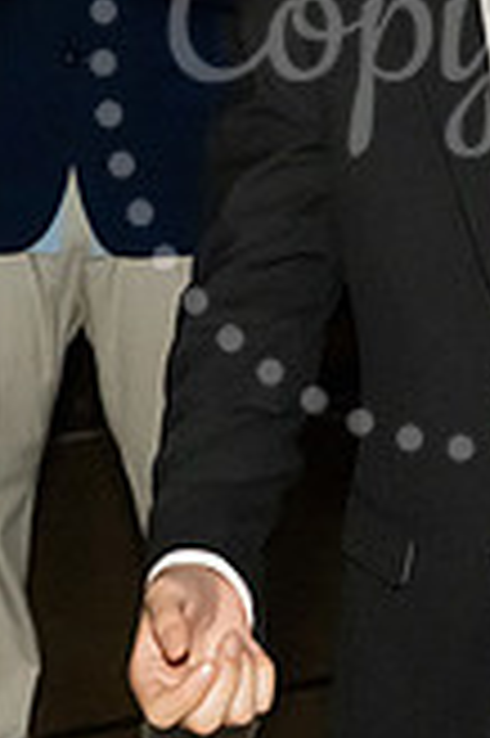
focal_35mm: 173
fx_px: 3539
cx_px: 144
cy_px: 36
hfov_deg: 7.9
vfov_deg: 11.8
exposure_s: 1/100
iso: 6400
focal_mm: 42
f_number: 5.6
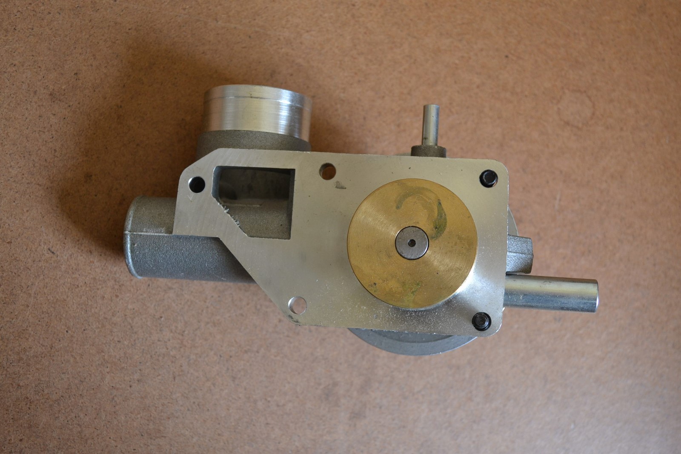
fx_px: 908
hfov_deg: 41.1
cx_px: 340
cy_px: 227
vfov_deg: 28.1
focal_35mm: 48
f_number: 4.8
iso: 640
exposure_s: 1/15
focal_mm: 32
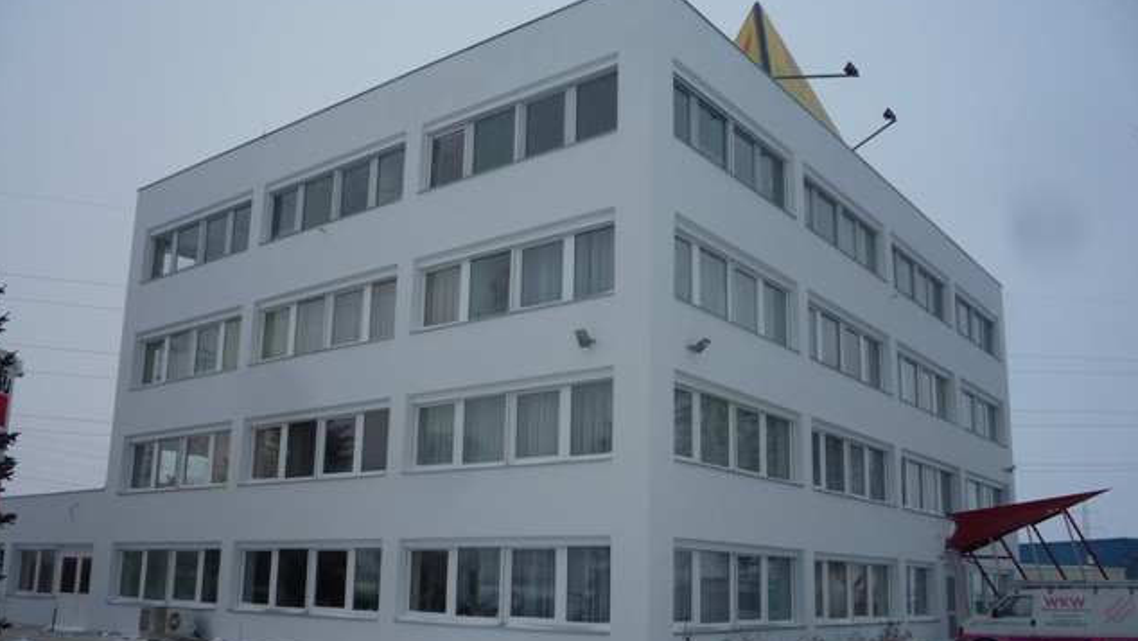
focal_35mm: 33
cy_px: 379
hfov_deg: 59.5
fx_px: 996
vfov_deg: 35.6
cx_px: 567
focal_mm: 5.2
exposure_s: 1/200
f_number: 4
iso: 100
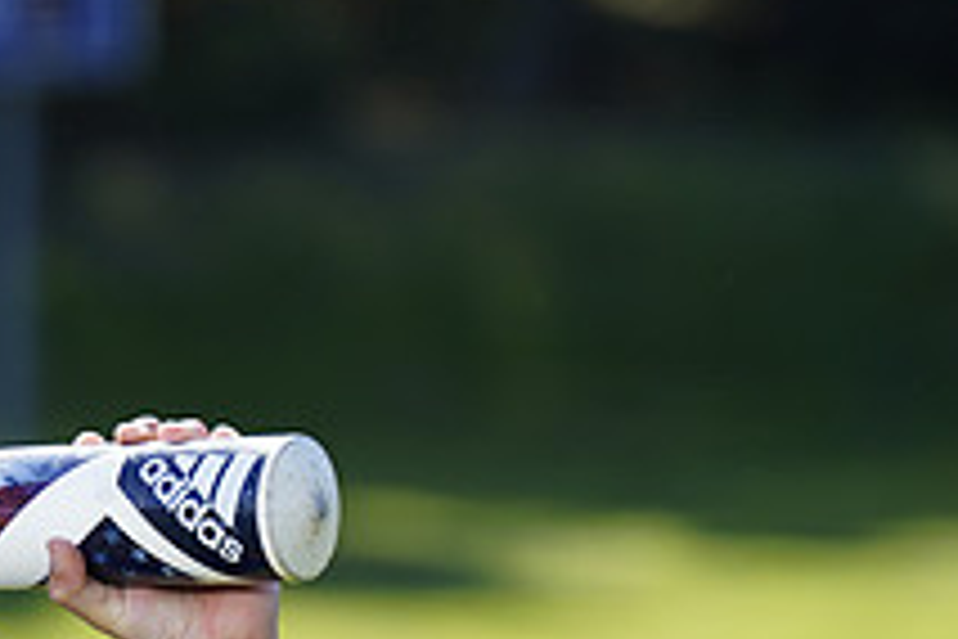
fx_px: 12772
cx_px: -301
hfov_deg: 4.3
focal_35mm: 480
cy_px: 803
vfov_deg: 2.9
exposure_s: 1/250
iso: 100
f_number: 5
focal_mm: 176
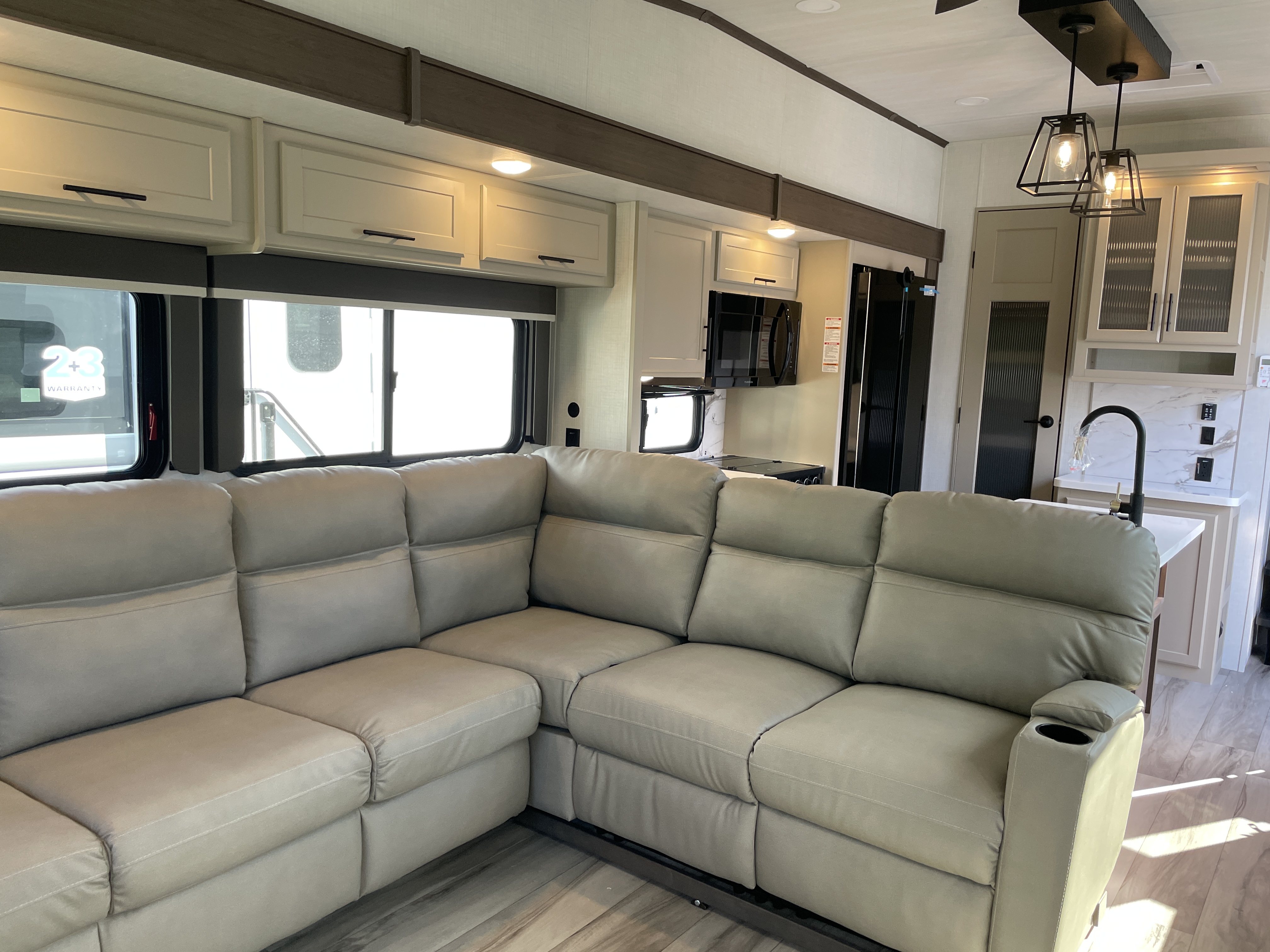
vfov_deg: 53.1
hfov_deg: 67.3
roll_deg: -1.8
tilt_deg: -6.6
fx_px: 954
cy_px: 476
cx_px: 635
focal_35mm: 26
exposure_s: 1/121
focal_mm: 4.2
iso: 125
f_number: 1.6
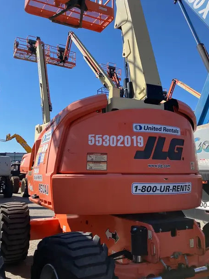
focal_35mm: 34
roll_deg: +0.9
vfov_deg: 53.7
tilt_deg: +15.7
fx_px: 274
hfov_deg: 41.8
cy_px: 115
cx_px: 100
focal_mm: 3.99
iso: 32
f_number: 1.8
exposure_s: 1/1675
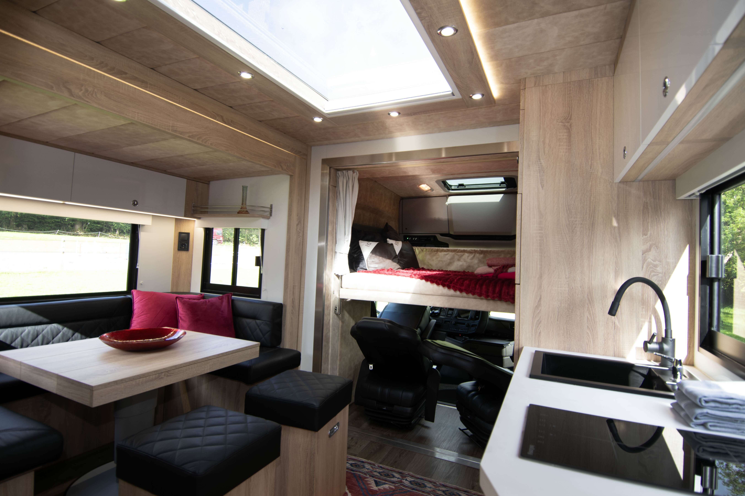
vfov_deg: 67.3
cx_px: 372
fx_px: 372
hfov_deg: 90.0
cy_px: 248
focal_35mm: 18
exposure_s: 1/40
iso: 100
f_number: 4
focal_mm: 12
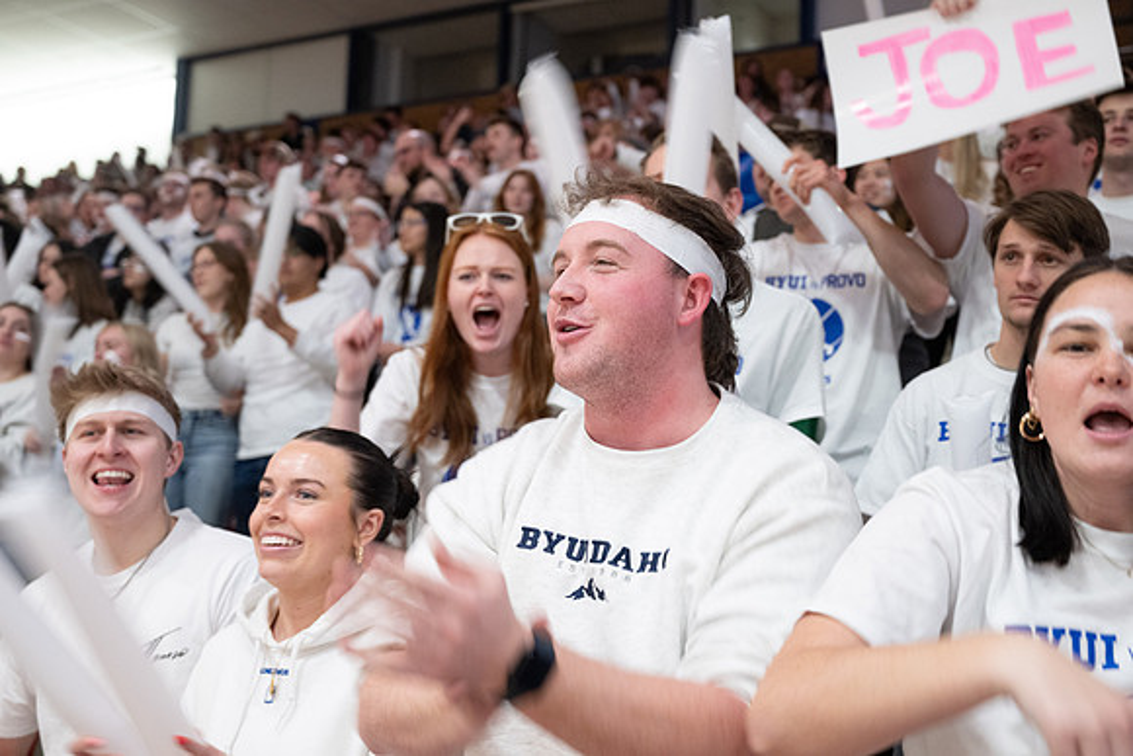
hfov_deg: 40.3
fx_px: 1542
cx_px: 566
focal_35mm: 49
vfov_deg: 27.5
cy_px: 378
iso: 1600
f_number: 4
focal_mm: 49
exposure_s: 1/60
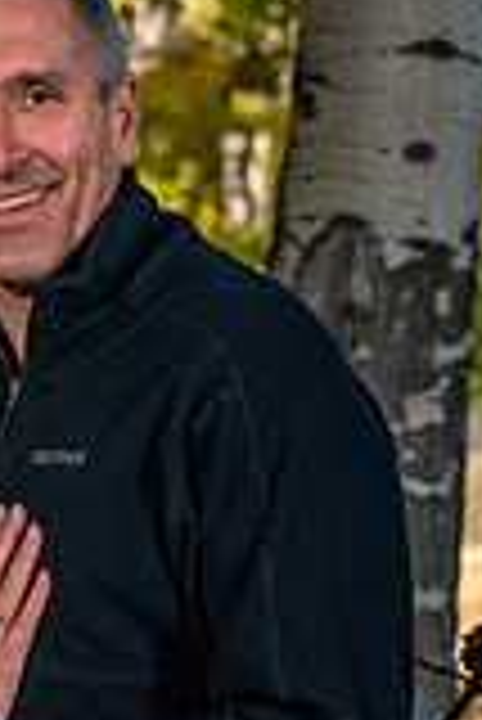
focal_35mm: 197
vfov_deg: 10.4
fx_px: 3948
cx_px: -126
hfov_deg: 6.9
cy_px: 477
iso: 160
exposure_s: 1/1000
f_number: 5
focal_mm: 70
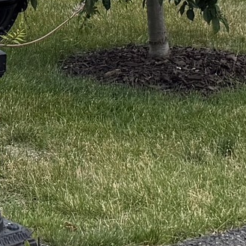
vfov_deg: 8.4
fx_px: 1592
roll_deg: -0.4
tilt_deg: -1.8
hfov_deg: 8.8
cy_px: -259
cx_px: 55
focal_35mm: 198
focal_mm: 6.76
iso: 100
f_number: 1.78
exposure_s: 1/4405
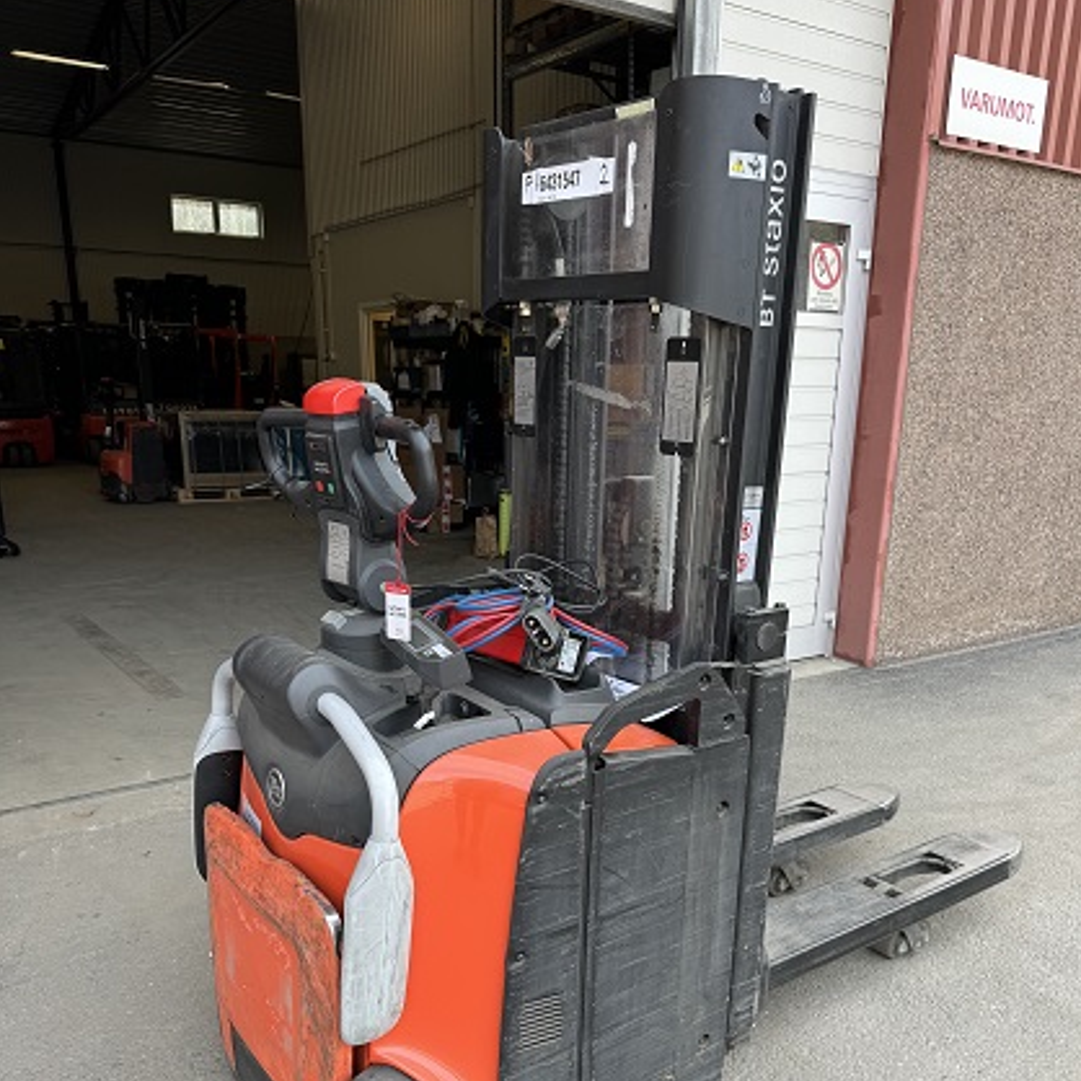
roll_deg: -0.8
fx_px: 1025
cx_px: 552
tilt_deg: -15.4
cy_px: 703
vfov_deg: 54.7
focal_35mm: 29
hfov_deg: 55.6
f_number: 1.78
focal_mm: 6.76
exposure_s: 1/464
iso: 80
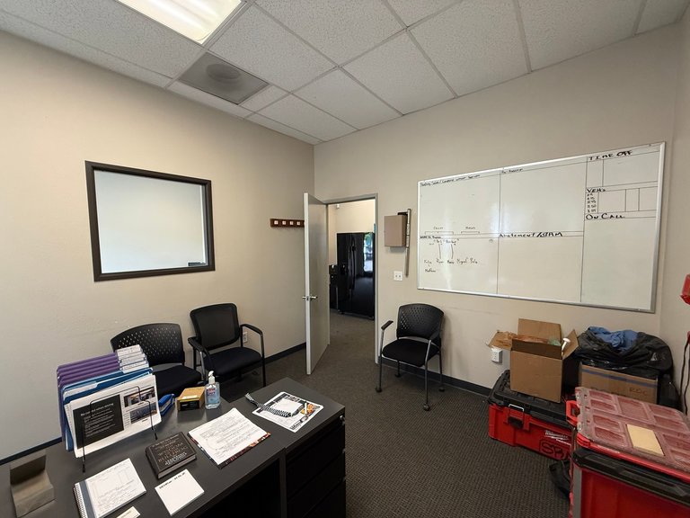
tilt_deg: -2.8
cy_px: 259
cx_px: 345
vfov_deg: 85.7
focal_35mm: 14
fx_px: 279
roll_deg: +0.5
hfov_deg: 102.1
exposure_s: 1/120
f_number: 2.2
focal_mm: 2.22
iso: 250
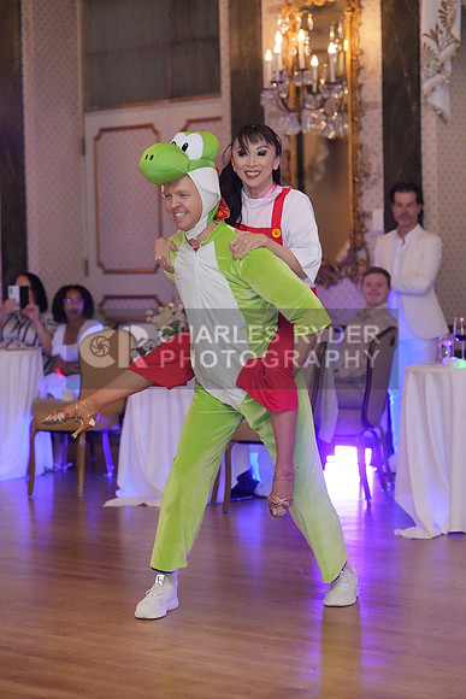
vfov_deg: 23.1
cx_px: 233
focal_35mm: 88
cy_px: 350
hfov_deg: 15.5
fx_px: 1708
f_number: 3.2
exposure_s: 1/250
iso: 8000
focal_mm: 88
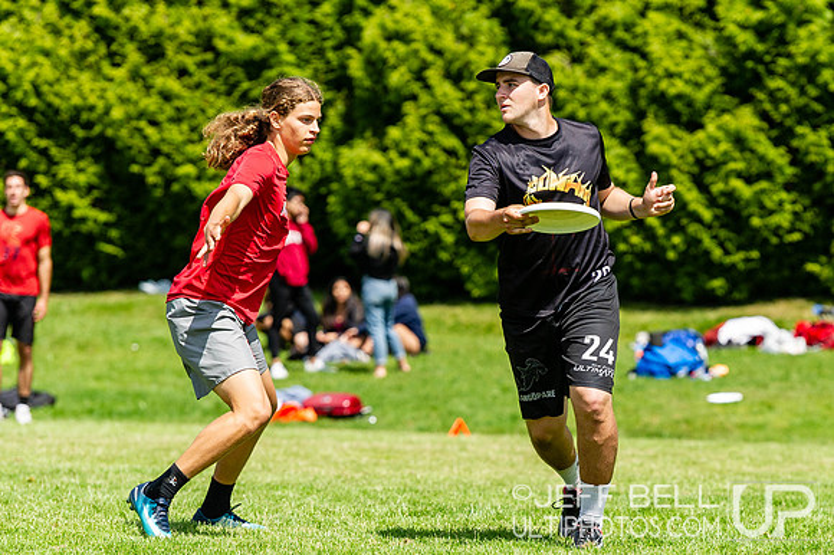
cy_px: 329
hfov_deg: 8.6
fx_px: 5542
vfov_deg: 5.7
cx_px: 554
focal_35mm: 239
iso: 250
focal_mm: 170
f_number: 4
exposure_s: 1/2000
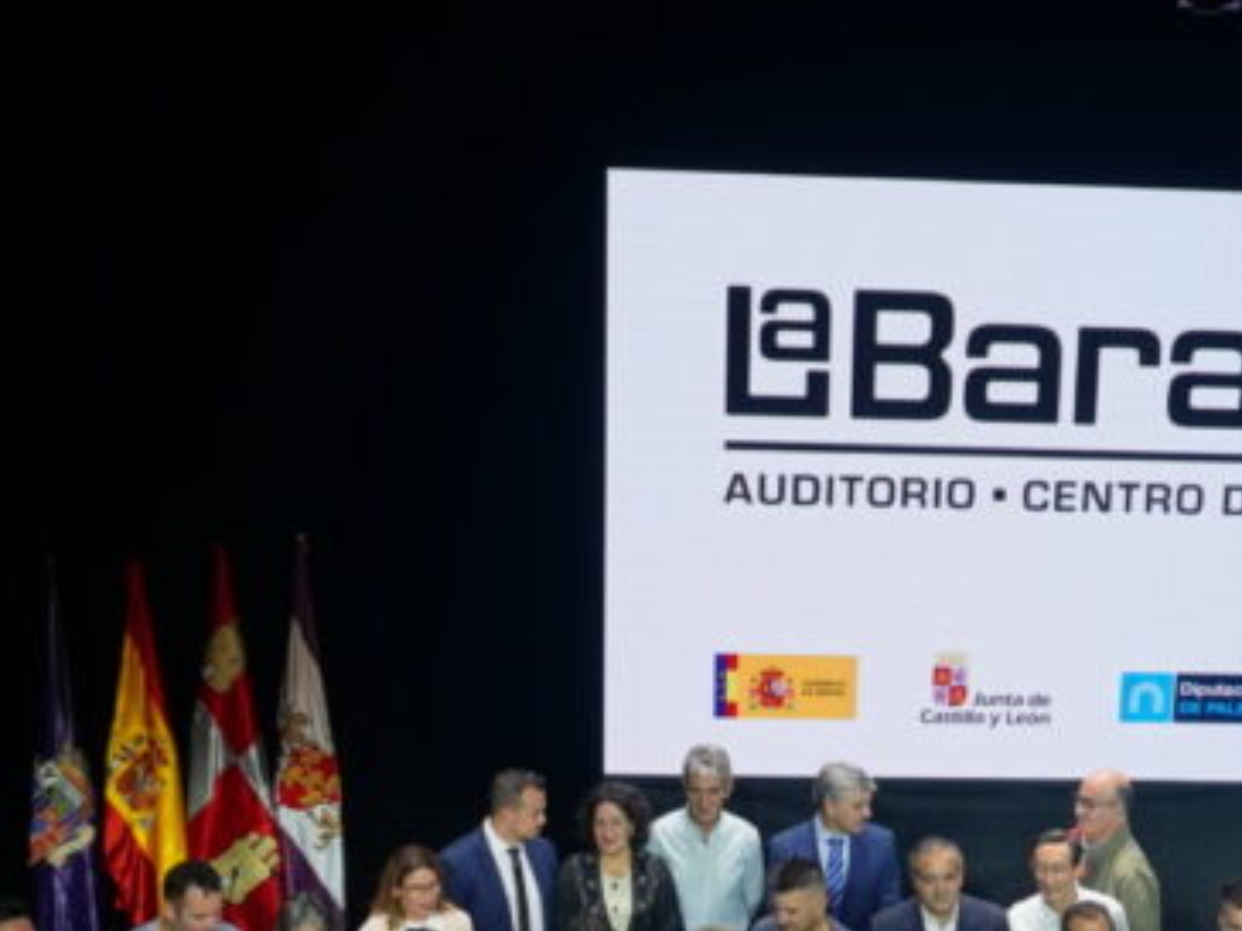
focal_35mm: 76
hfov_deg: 25.1
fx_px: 2727
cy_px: 767
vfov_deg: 19.2
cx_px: 1041
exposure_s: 1/60
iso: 320
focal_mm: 25
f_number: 4.5
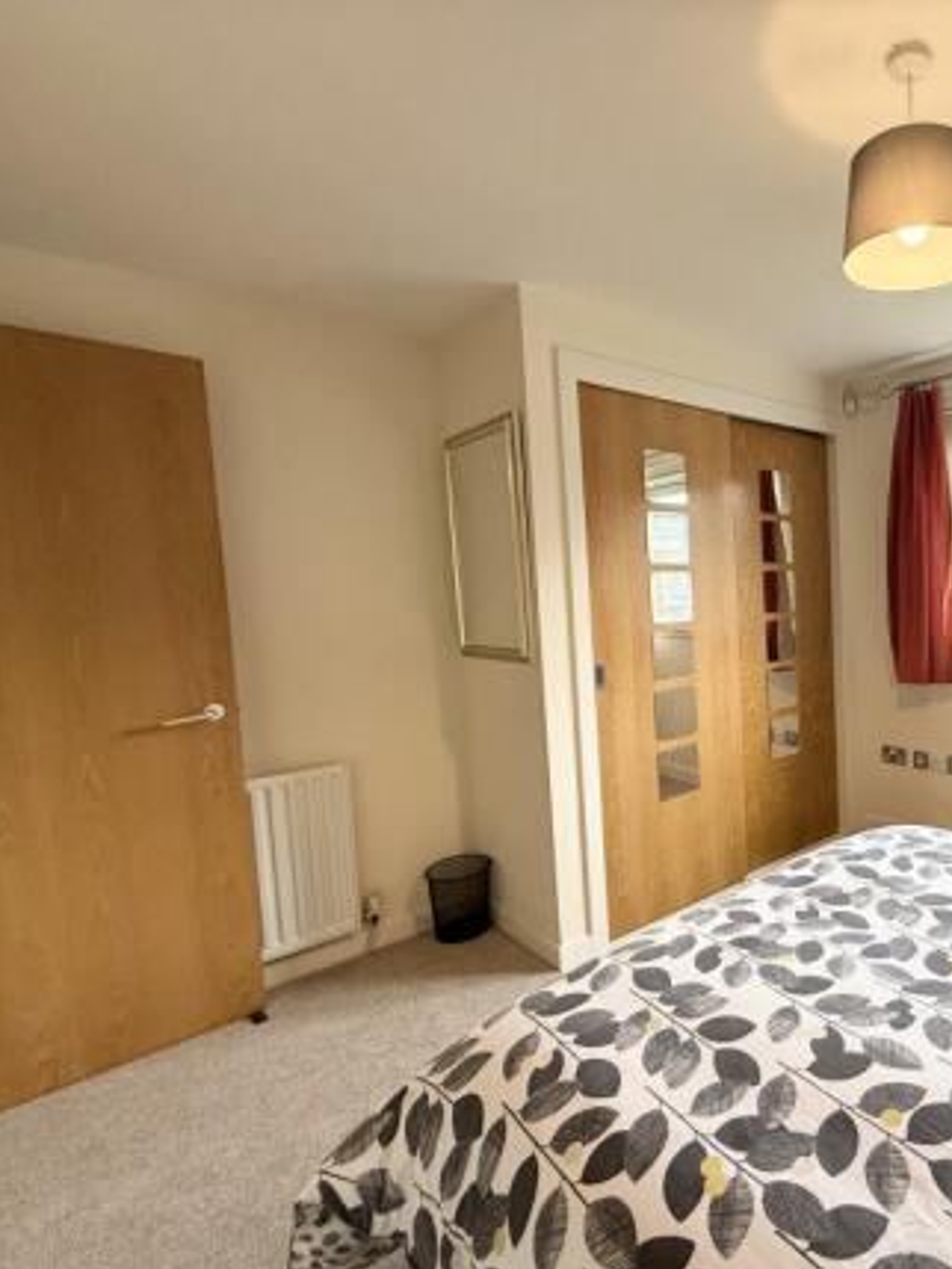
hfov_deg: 61.0
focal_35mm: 19
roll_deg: +2.1
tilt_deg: -4.2
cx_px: 806
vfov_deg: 84.6
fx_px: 696
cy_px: 643
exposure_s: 1/100
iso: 250
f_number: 2.2
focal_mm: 2.22
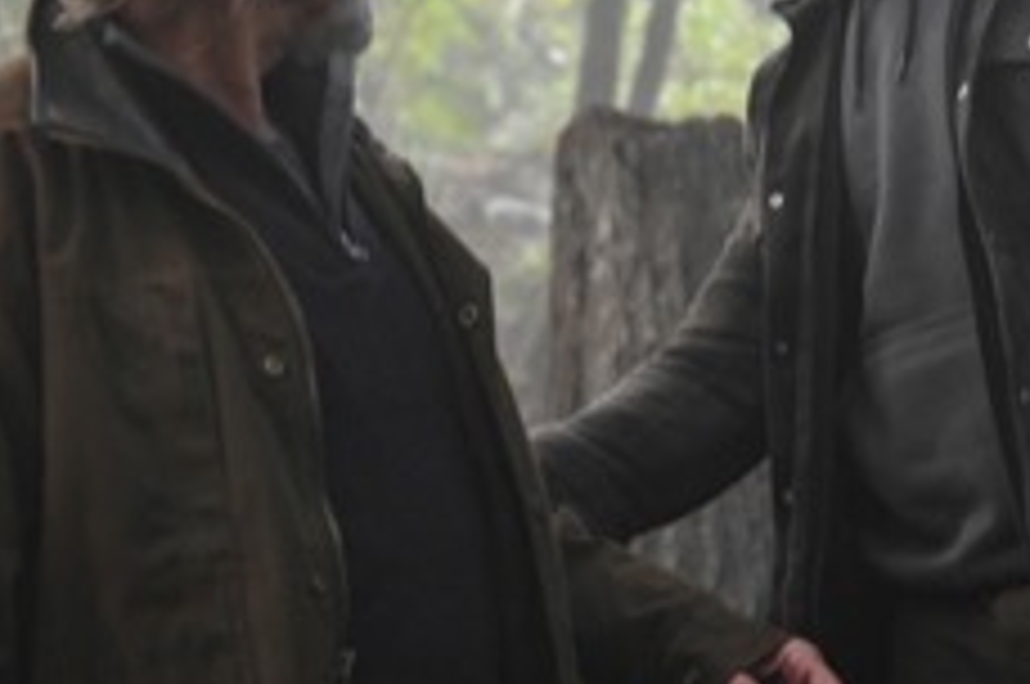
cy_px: 180
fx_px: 2371
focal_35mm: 83
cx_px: 688
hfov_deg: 24.4
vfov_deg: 16.3
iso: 3200
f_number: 2.8
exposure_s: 1/200
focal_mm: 38
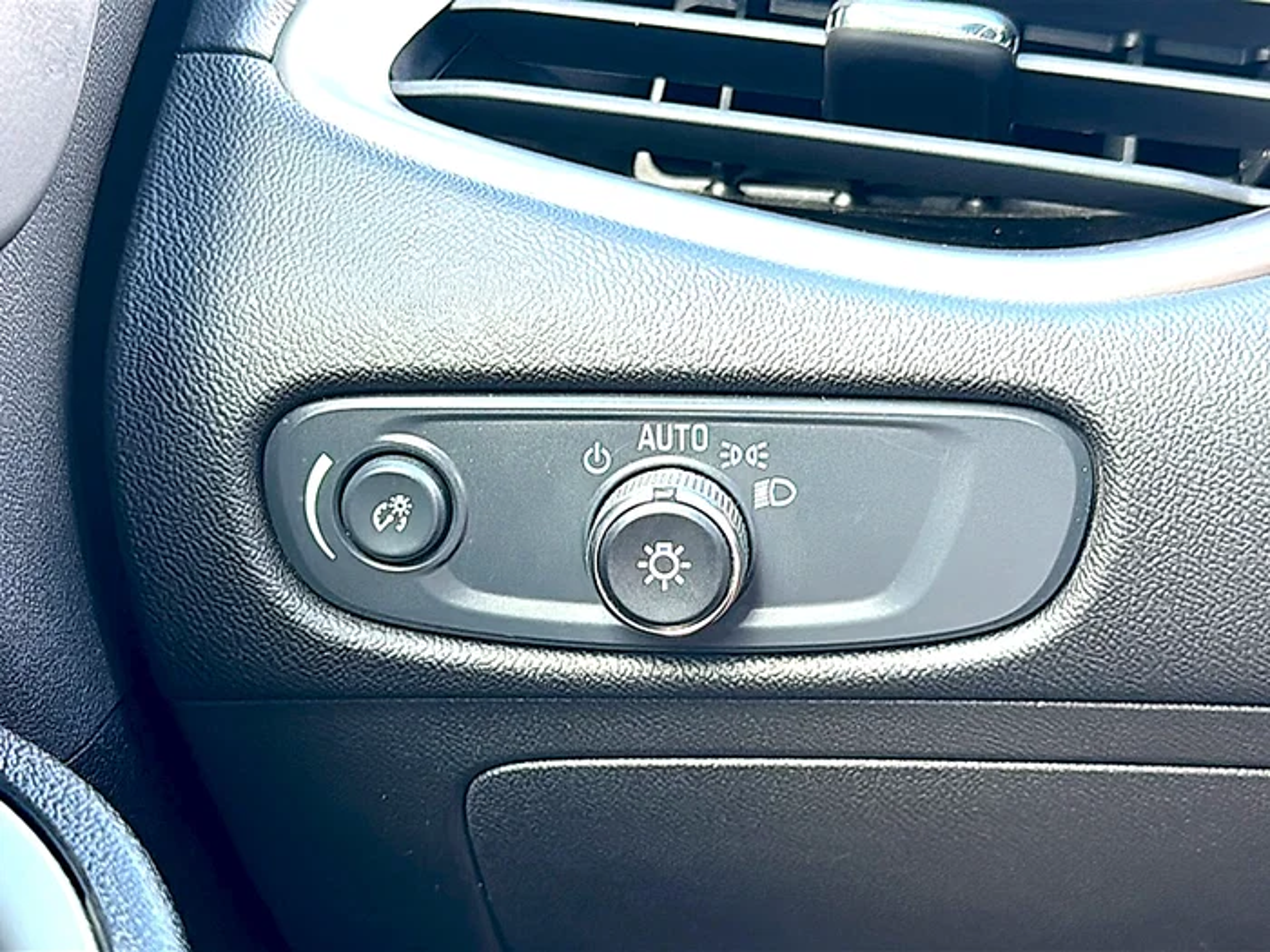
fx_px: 1651
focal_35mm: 45
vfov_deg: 32.2
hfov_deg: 42.1
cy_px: 476
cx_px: 635
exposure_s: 1/54
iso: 64
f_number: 1.78
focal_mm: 6.86
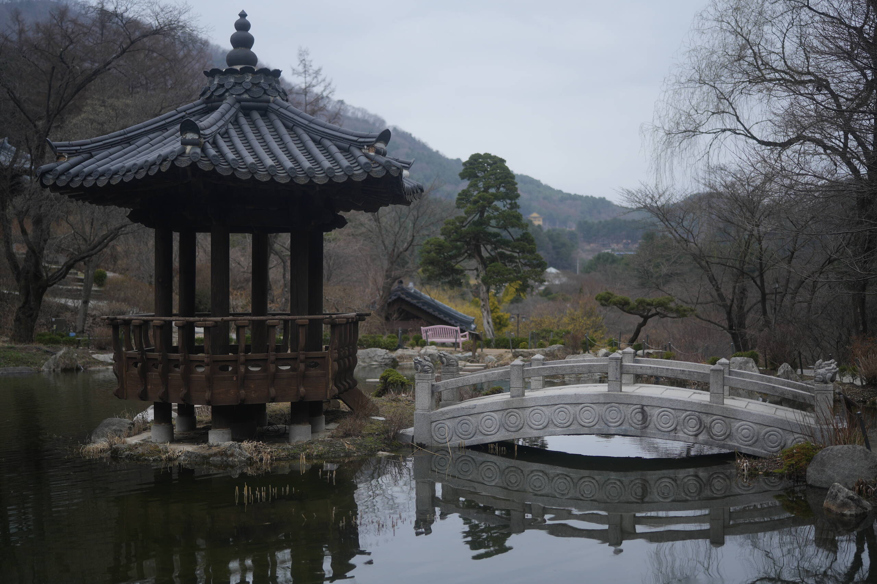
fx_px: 1218
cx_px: 438
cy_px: 292
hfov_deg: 39.6
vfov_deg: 27.0
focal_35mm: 50
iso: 100
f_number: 1.4
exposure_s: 1/4000
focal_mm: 50
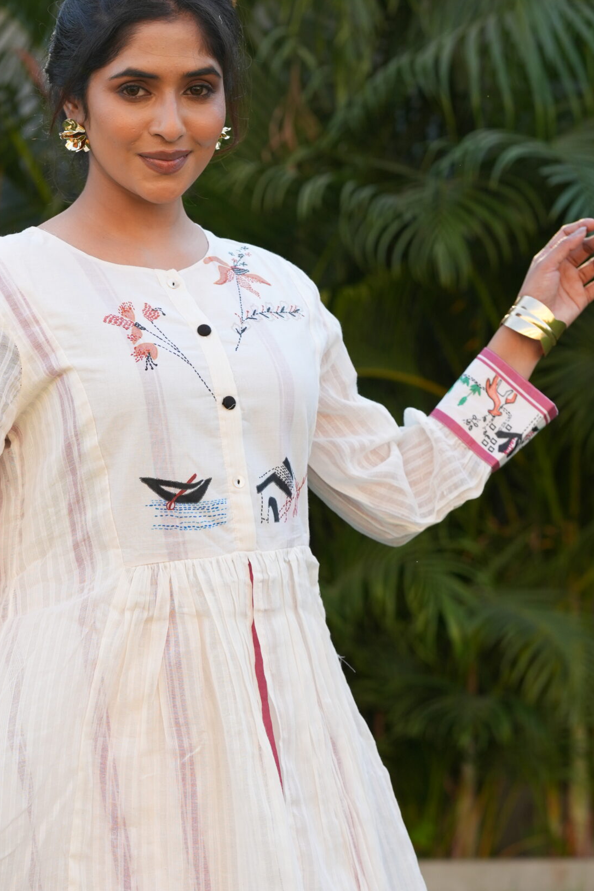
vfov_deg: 17.3
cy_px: 624
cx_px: 128
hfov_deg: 11.6
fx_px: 2920
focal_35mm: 118
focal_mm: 50
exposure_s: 1/800
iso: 250
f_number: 2.5
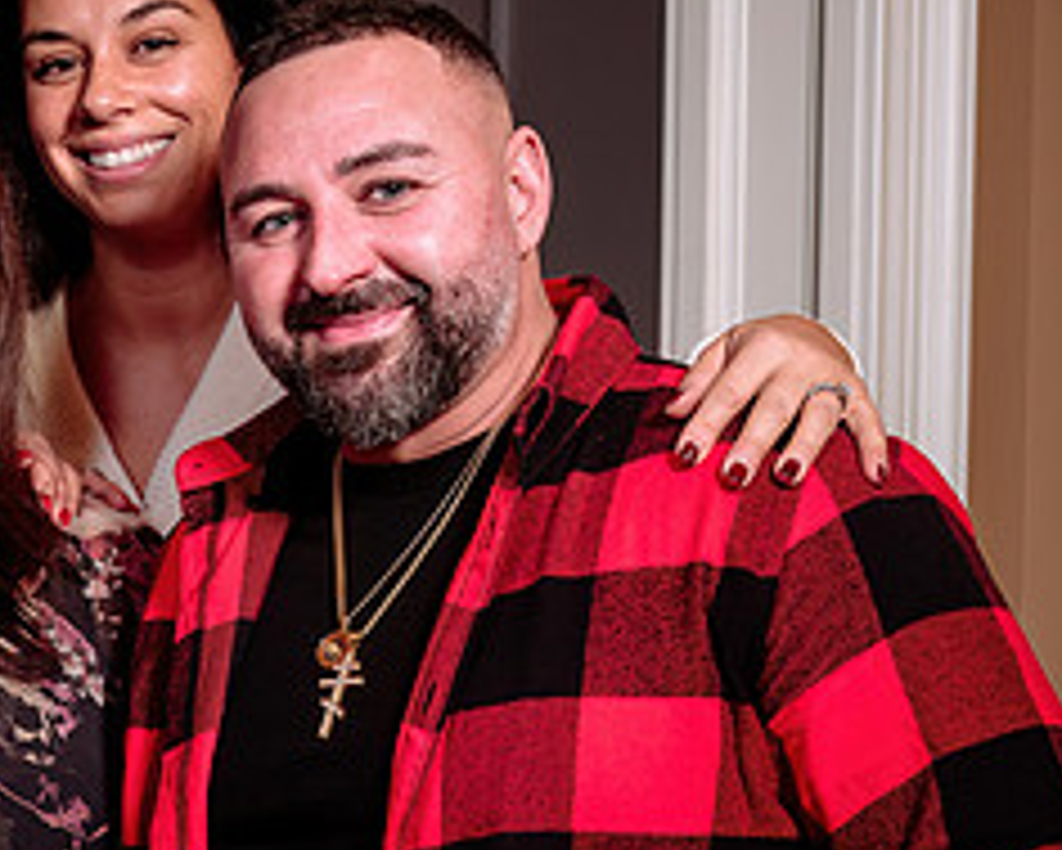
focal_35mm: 106
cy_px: 668
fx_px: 3333
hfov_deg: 17.7
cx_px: 9
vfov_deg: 14.5
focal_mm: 46
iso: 200
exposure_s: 1/60
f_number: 5
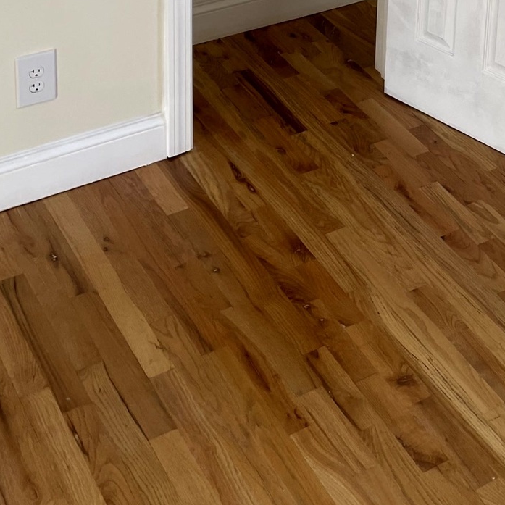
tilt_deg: -14.6
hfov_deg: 21.8
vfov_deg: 20.0
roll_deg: -2.7
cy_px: -225
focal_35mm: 76
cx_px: 519
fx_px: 1254
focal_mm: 4.2
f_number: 1.6
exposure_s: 1/121
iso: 64
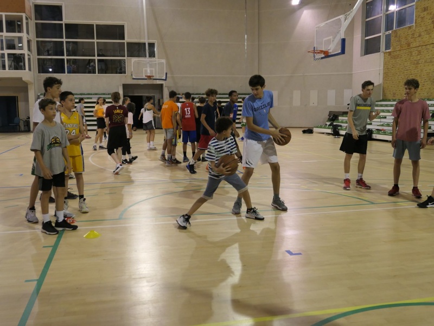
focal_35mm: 35
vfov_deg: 40.7
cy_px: 163
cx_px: 217
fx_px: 439
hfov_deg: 52.6
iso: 1000
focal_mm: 11.7
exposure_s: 1/250
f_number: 2.8
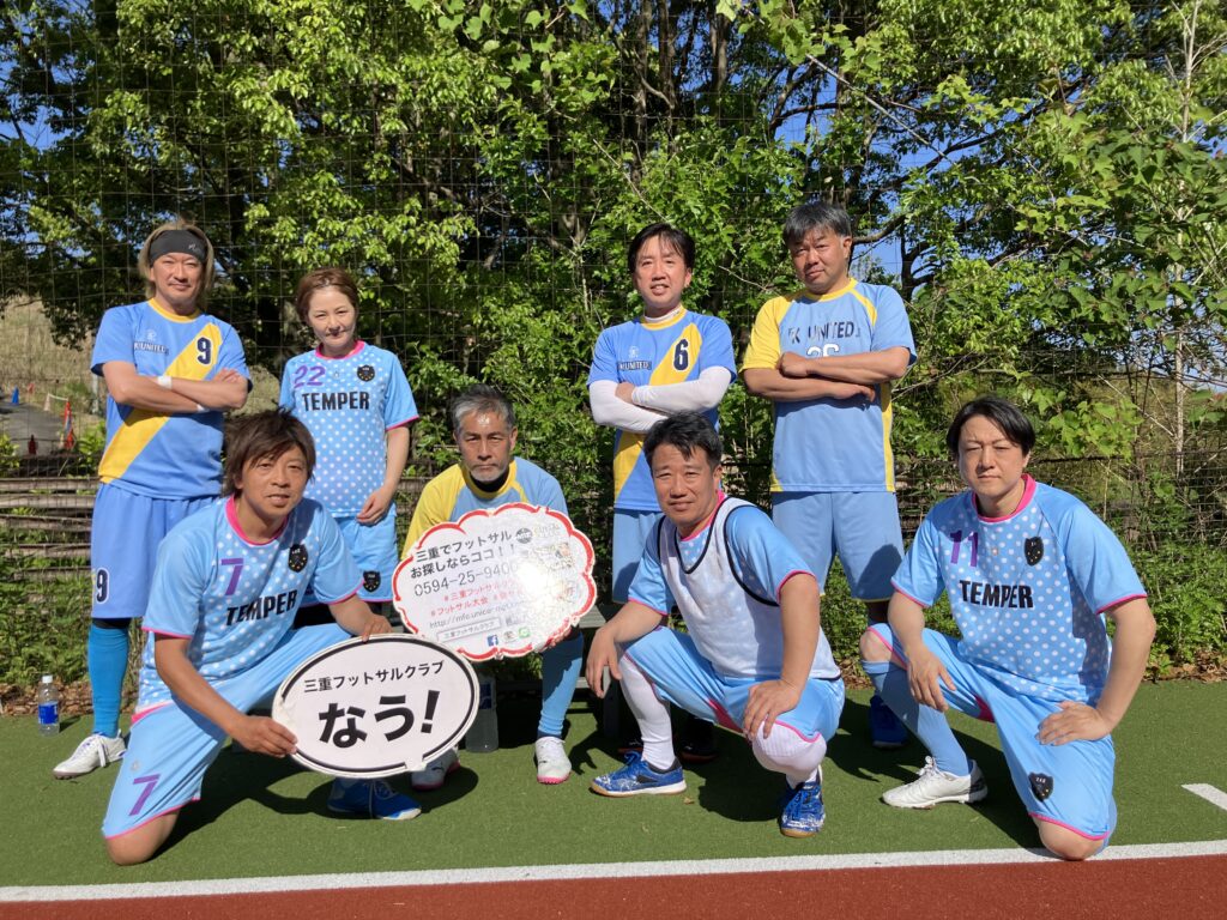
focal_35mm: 28
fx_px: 992
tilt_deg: -0.9
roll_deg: +0.7
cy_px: 460
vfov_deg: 49.7
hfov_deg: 63.4
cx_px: 614
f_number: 1.8
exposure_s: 1/3472
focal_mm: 3.99
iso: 32
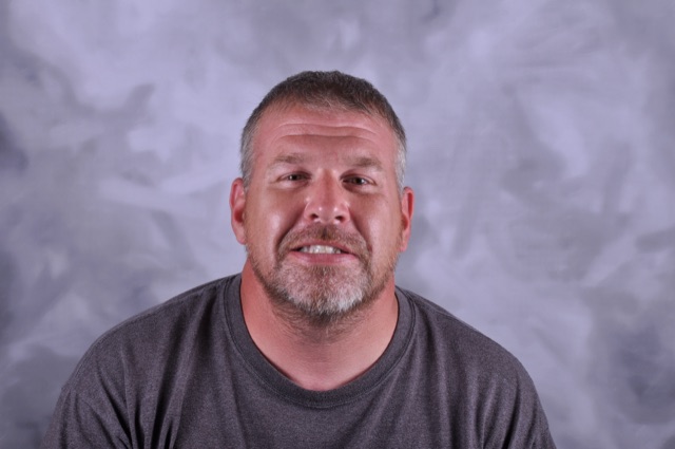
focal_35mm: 99
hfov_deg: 20.6
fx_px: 1854
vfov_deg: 13.8
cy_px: 224
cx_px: 338
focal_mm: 66
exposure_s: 1/125
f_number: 9
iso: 200
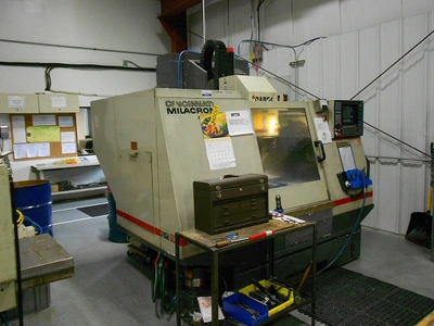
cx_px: 217
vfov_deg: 48.2
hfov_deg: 61.7
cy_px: 163
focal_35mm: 29
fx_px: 364
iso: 320
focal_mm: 5.1
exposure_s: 1/30
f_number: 3.4
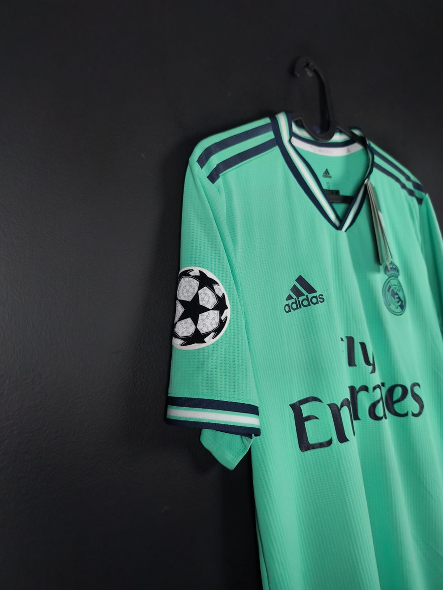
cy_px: 295
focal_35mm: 23
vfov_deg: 73.9
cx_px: 222
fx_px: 392
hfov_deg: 58.9
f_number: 1.6
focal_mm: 6.57
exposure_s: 1/200
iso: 400
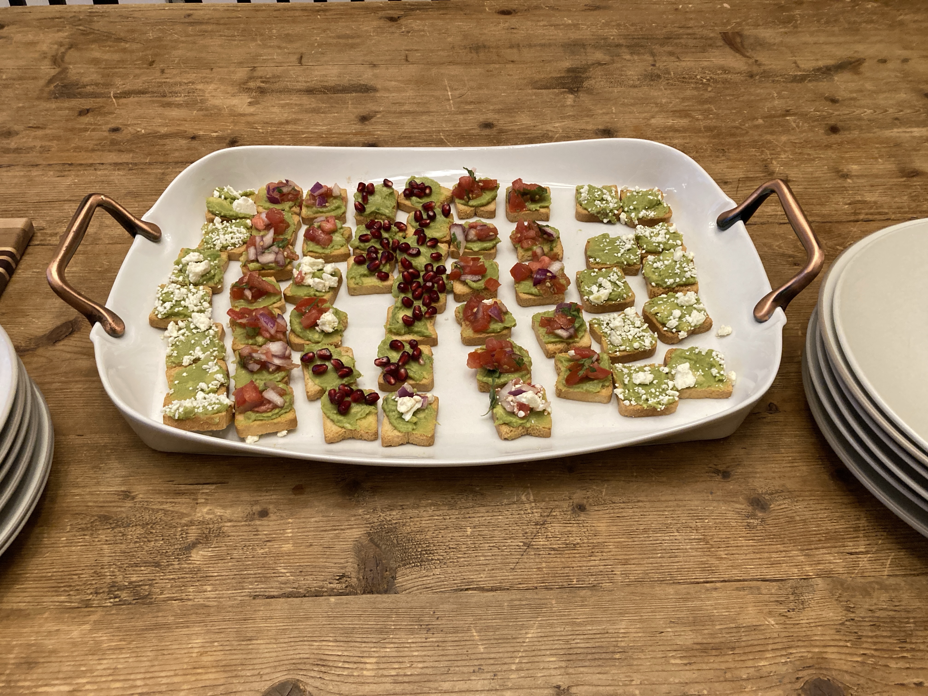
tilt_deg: -45.4
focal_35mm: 28
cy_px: 348
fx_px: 751
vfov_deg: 49.7
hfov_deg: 63.4
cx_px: 464
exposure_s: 1/60
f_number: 1.8
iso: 200
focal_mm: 3.99
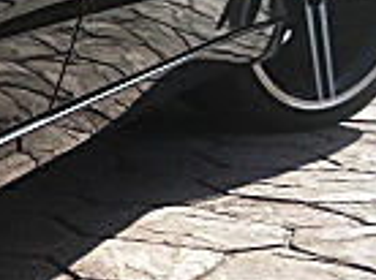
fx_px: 1811
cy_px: 329
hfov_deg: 11.0
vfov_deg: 8.8
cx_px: -316
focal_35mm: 167
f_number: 2.8
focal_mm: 6.3
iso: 50
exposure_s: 1/400
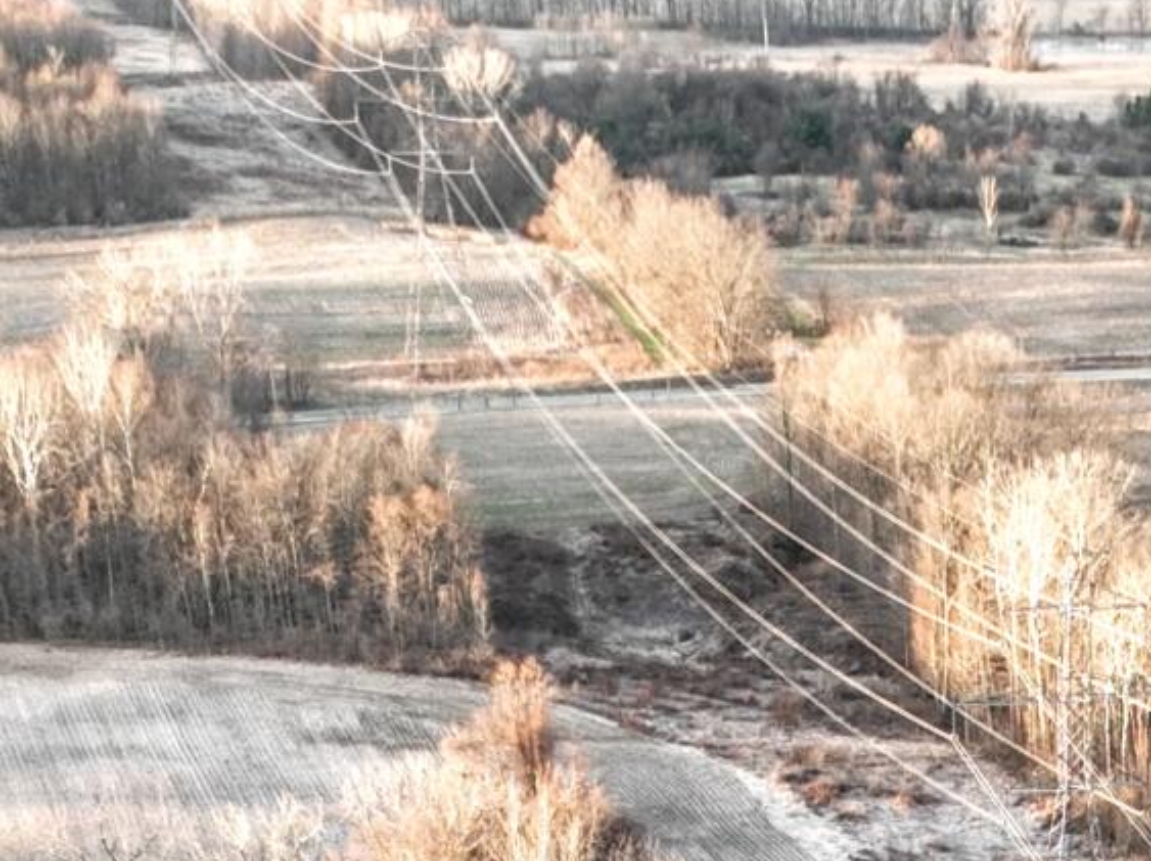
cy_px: 2283
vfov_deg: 9.7
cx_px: 1268
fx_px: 4252
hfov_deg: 15.0
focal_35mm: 128
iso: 100
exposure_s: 1/50
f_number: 2.8
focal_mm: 12.29
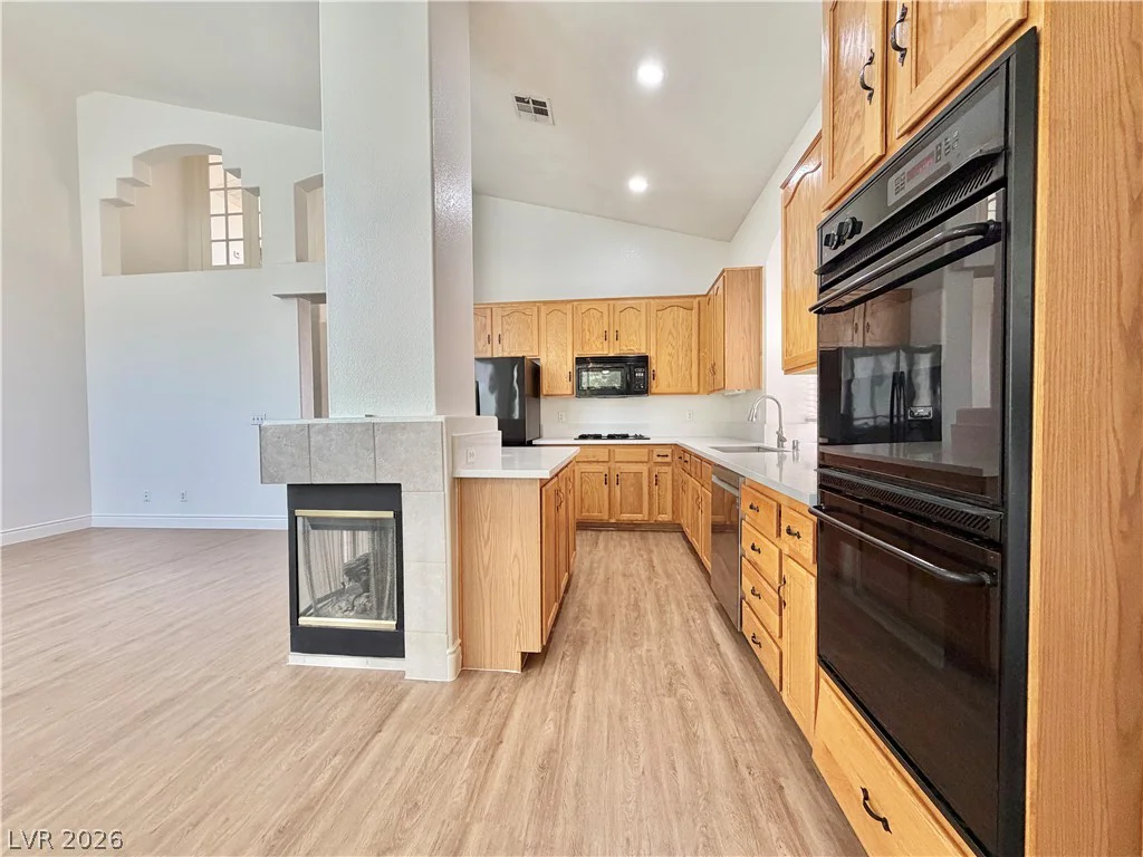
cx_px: 572
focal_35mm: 14
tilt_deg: -1.1
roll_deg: +0.8
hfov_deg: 102.1
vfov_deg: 85.7
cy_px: 428
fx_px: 462
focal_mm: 2.22
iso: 250
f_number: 2.2
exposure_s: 1/120
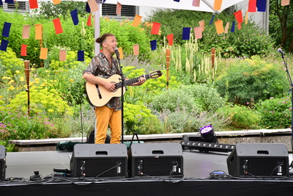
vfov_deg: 12.2
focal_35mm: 112
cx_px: 146
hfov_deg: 18.3
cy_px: 98
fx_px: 912
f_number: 8
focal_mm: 75
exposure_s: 1/250
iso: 800
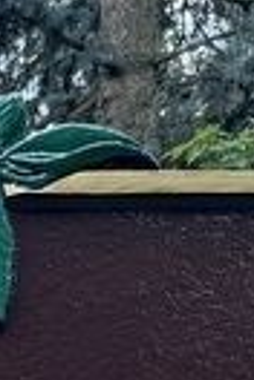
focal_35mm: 151
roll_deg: -0.7
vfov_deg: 11.8
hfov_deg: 8.3
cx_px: -384
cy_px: 820
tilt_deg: +0.1
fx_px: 1598
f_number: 1.78
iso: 80
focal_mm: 6.76
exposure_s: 1/286
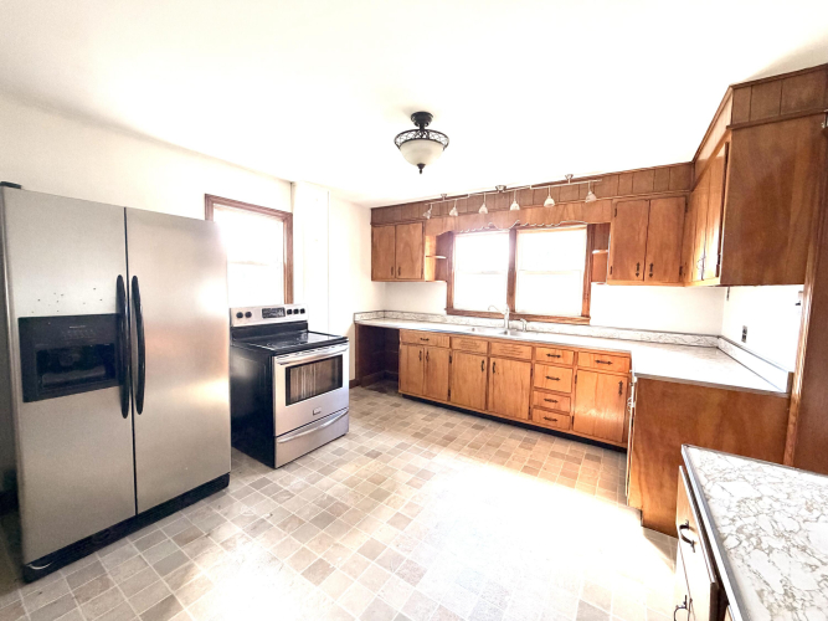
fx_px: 335
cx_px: 414
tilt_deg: -4.3
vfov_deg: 85.7
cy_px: 310
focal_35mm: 14
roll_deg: -1.7
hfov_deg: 102.1
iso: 320
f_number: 2.2
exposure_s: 1/107
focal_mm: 2.22
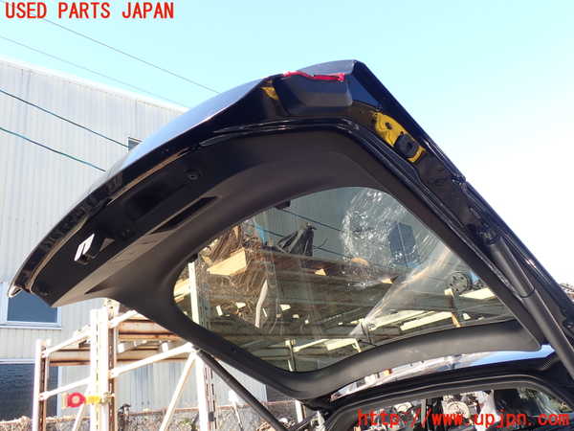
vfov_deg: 46.8
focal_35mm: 30
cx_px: 287
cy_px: 216
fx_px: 497
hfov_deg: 60.0
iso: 100
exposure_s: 1/160
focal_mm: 5.4
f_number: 3.2
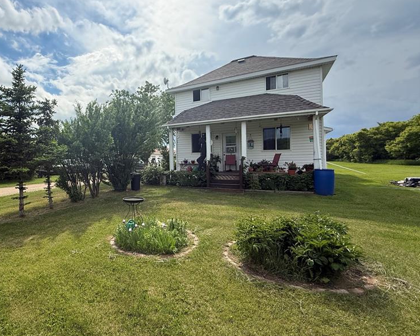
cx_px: 130
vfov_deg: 70.8
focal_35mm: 19
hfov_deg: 79.7
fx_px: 236
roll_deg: +0.9
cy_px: 161
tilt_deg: +0.4
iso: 80
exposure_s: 1/2237
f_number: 2.2
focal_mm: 2.22
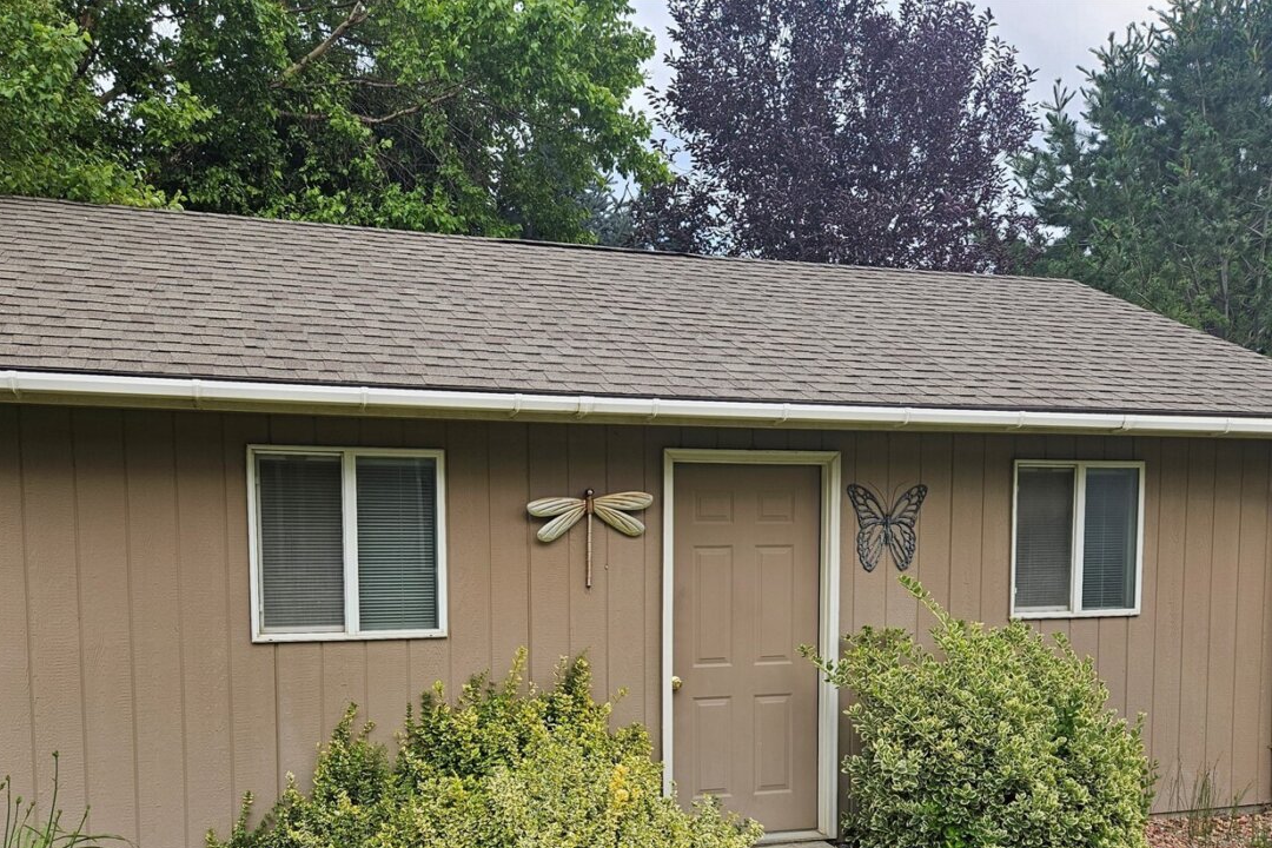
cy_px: 616
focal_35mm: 31
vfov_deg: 41.3
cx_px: 571
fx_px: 1095
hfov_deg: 60.2
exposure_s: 1/468
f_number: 1.8
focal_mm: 5.4
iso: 40
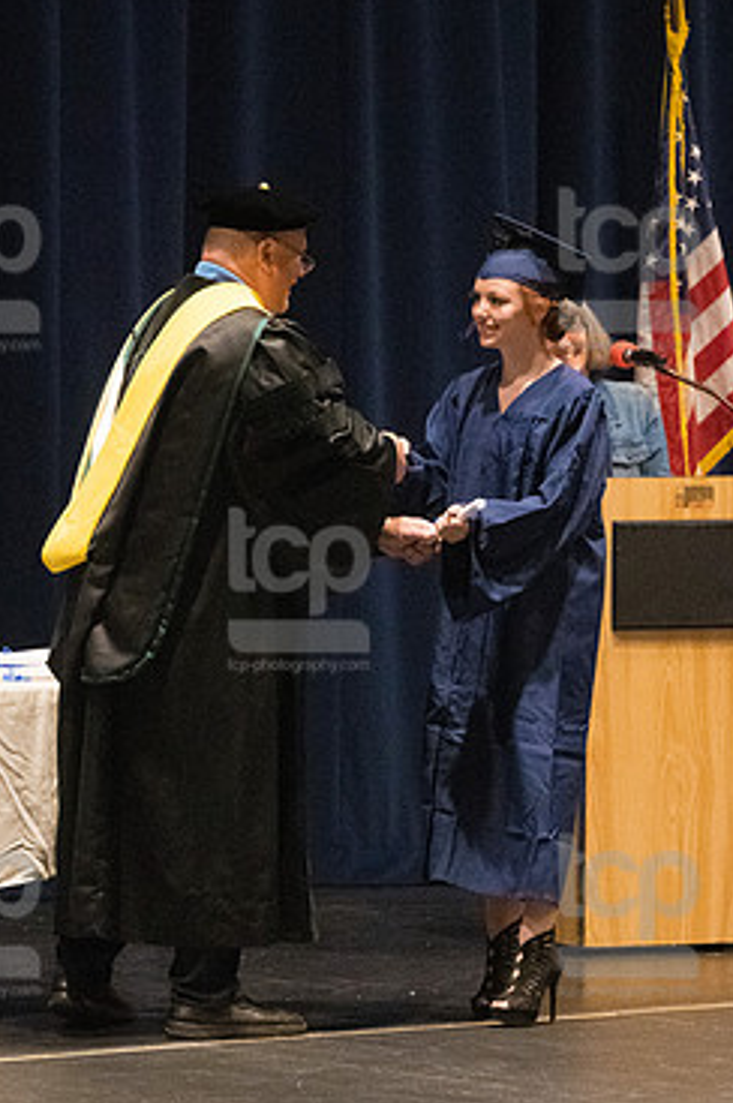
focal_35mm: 248
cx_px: 299
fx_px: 7588
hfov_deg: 5.5
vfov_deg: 8.3
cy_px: 589
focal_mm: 135
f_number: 4.5
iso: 8000
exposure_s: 1/250
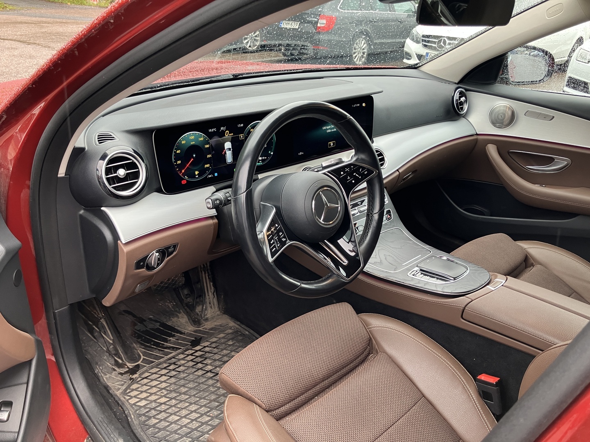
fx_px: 477
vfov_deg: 49.7
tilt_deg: -24.1
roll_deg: -1.2
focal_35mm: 28
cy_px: 221
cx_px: 295
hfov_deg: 63.4
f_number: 1.8
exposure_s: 1/94
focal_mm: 3.99
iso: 80
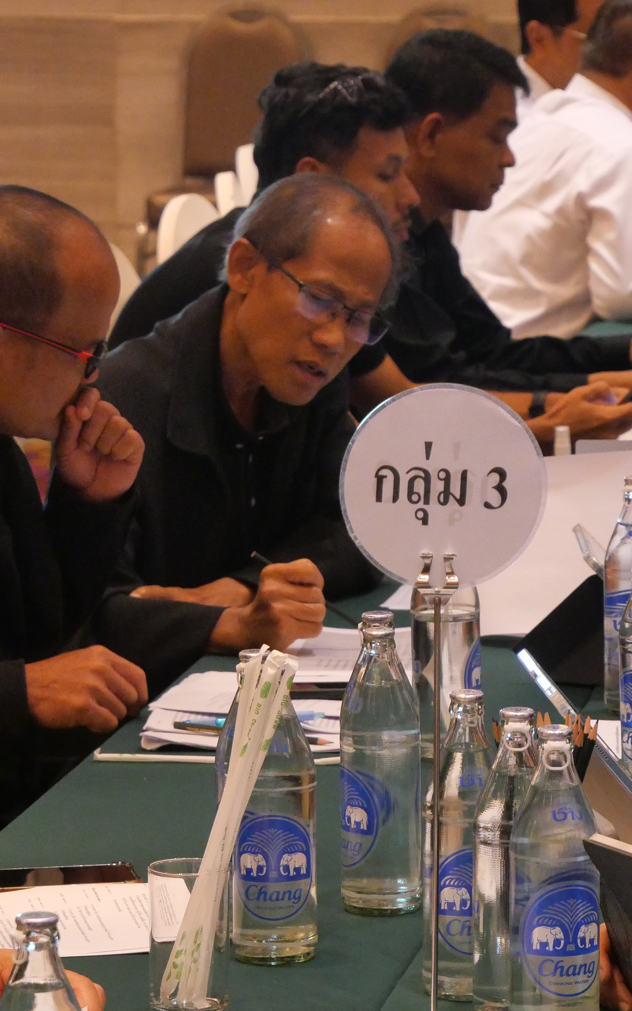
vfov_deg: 11.0
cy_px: 505
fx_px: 5237
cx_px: 438
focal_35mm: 190
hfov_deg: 6.9
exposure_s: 1/80
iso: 3200
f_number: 5.6
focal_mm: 60
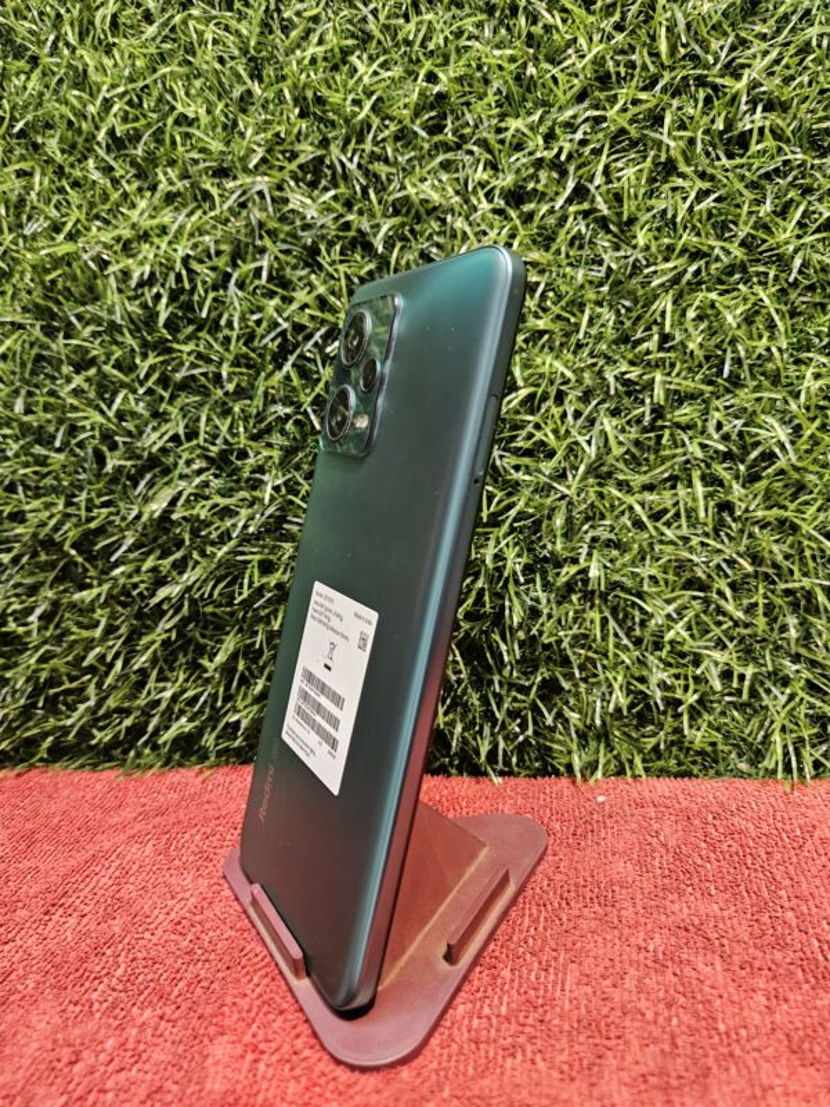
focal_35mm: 23
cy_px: 554
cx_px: 415
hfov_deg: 58.9
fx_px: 735
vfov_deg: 73.9
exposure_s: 1/100
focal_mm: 5.4
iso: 1000
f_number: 1.8
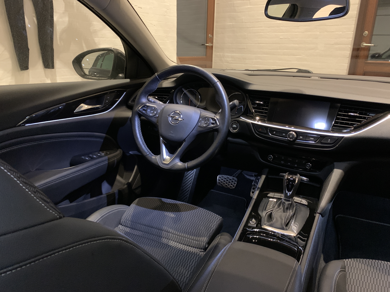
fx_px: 293
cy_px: 146
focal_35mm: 26
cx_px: 195
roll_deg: -1.3
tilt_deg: -16.7
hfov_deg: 67.3
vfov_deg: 53.1
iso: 640
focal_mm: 4.25
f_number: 1.8
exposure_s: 1/17
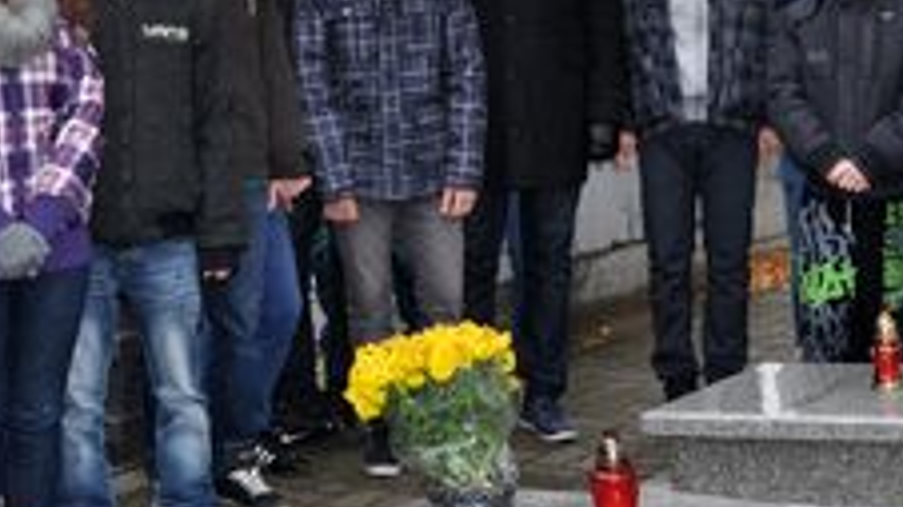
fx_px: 2154
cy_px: 44
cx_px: 264
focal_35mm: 90
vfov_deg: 13.3
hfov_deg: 23.5
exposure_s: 1/200
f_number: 5
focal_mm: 18
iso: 200
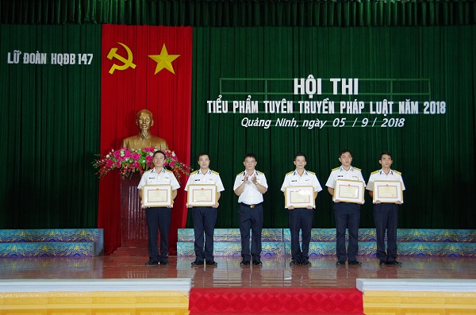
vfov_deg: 29.1
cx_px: 238
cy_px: 158
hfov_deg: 42.8
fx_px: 607
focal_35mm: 46
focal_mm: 31
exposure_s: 1/25
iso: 1600
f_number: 4.5
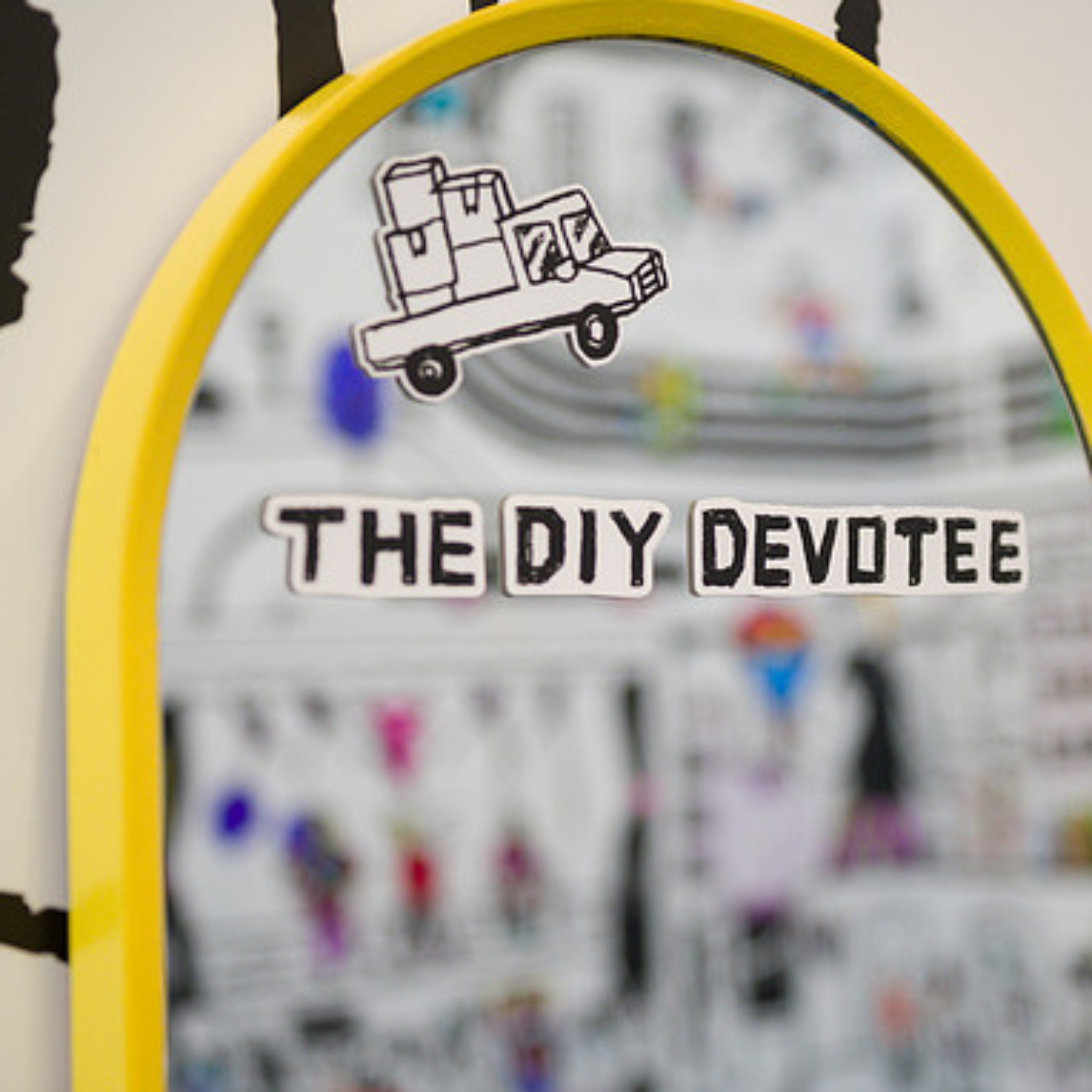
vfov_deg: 24.3
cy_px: 549
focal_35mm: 71
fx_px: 2534
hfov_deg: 24.3
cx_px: 657
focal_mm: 55
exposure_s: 1/200
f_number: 3.5
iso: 1600
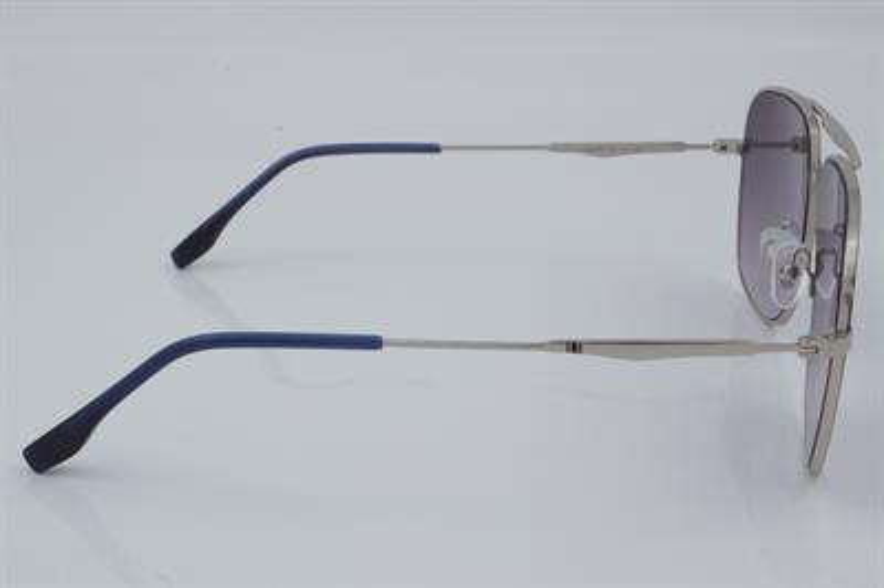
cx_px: 442
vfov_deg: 18.2
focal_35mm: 75
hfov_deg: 27.0
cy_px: 294
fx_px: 1840
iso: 100
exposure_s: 1/4
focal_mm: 50
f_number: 32
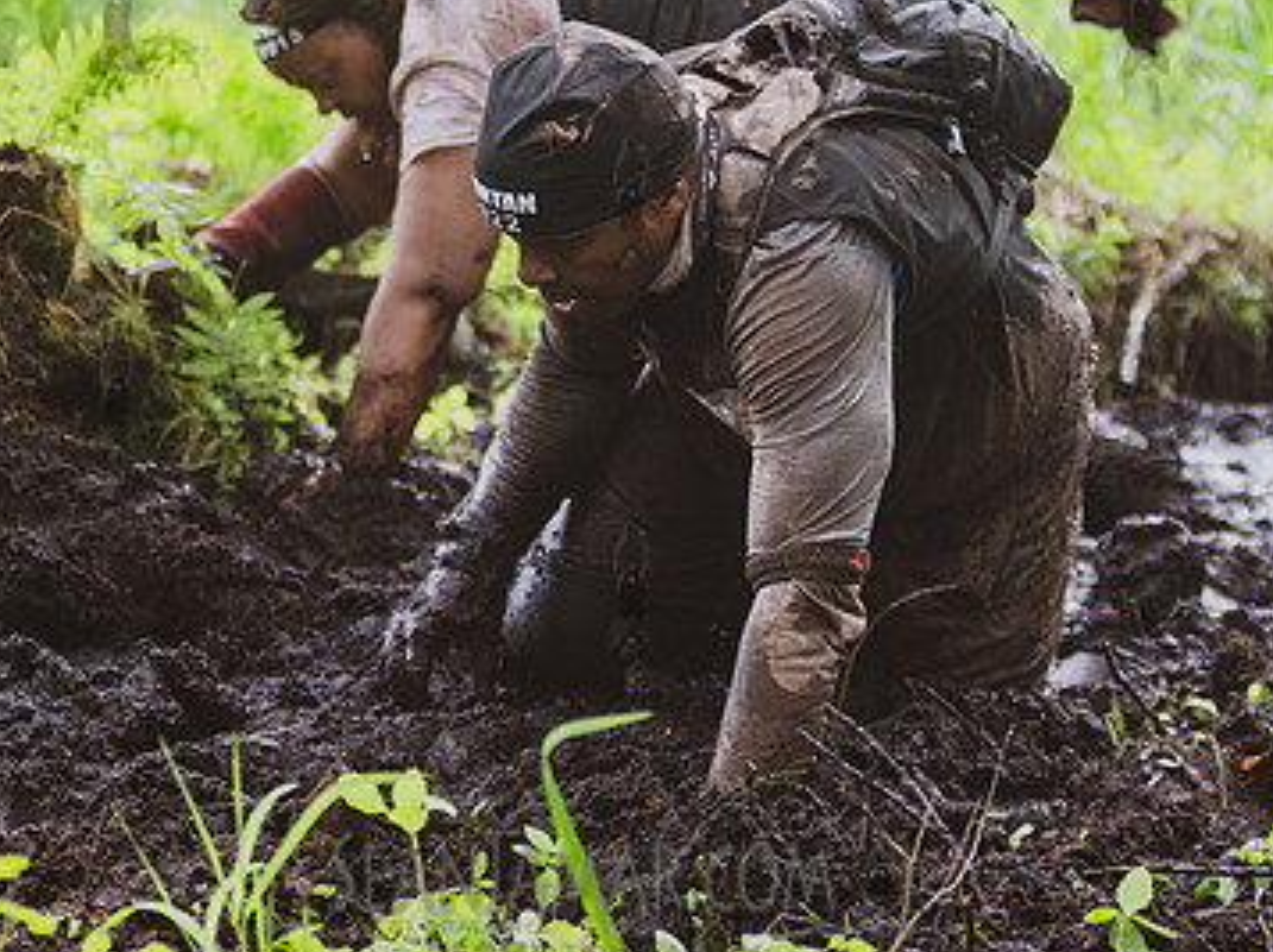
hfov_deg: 12.2
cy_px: 200
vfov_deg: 9.1
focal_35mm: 162
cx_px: 596
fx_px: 5952
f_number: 2.8
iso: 1000
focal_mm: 80
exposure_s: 1/320
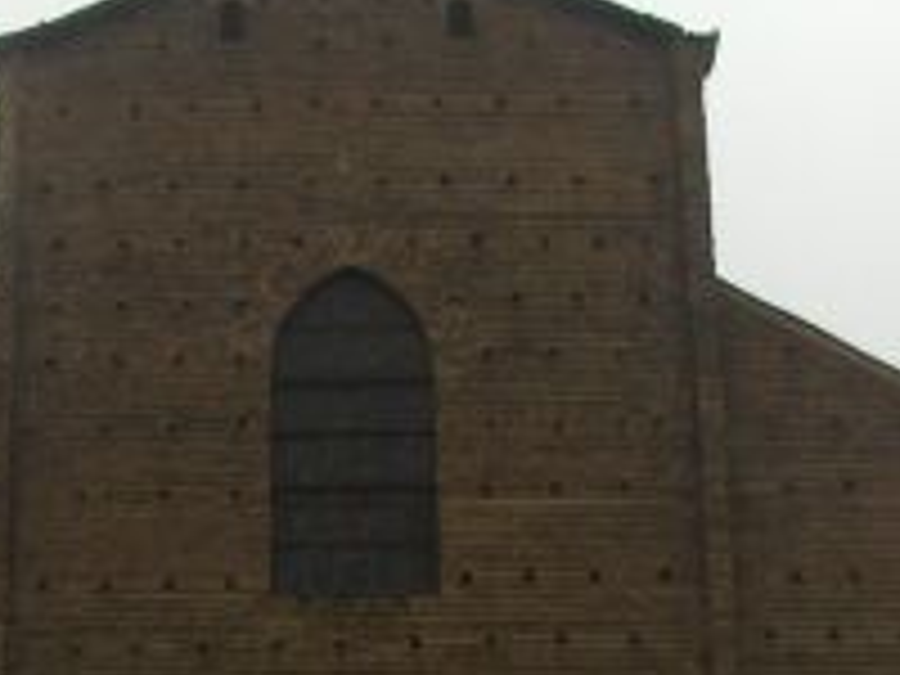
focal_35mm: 112
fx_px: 2912
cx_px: 441
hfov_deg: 17.6
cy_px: 770
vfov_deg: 12.9
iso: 100
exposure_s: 1/246
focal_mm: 5.8
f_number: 2.6
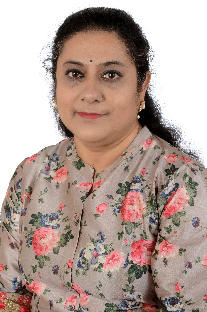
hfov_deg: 18.8
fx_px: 624
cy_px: 156
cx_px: 104
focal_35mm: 72
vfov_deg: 28.1
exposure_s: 1/80
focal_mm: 48
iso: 200
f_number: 13
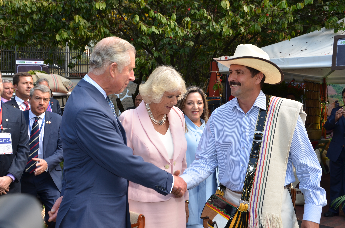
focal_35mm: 48
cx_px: 172
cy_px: 114
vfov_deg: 28.0
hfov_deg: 41.2
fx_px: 459
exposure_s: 1/100
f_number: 6.3
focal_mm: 32
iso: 200
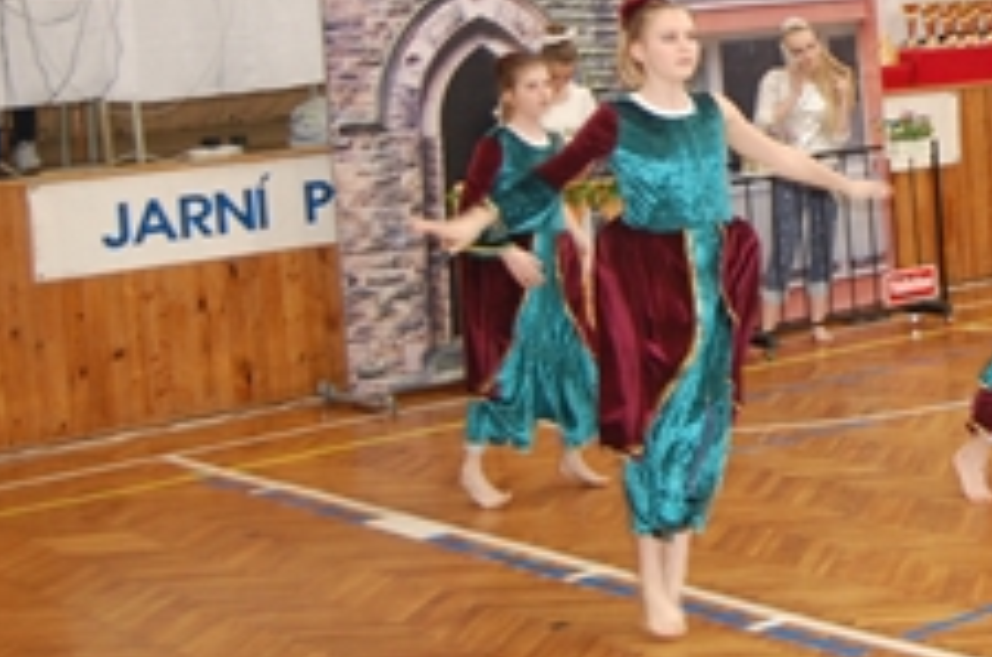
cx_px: 1076
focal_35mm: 80
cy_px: 40
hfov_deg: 23.9
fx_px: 2200
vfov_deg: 16.7
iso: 800
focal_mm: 24
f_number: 4
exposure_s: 1/60
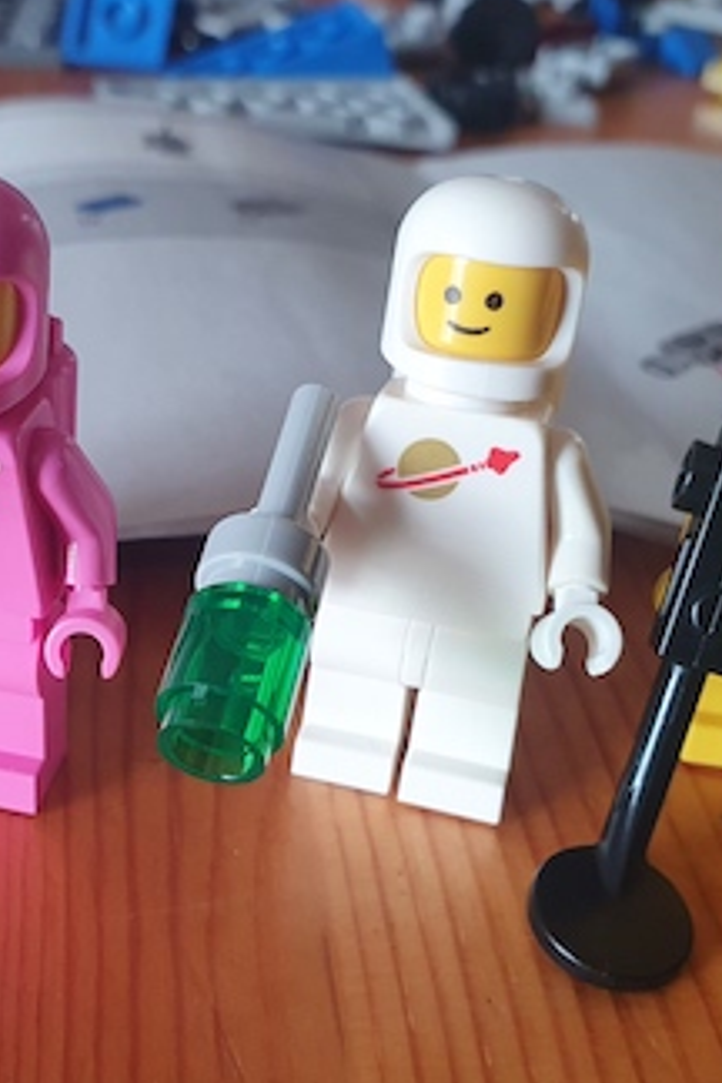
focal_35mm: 50
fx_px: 1504
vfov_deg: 39.5
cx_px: 170
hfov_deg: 26.6
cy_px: 632
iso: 250
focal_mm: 4.32
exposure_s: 1/50
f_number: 2.4
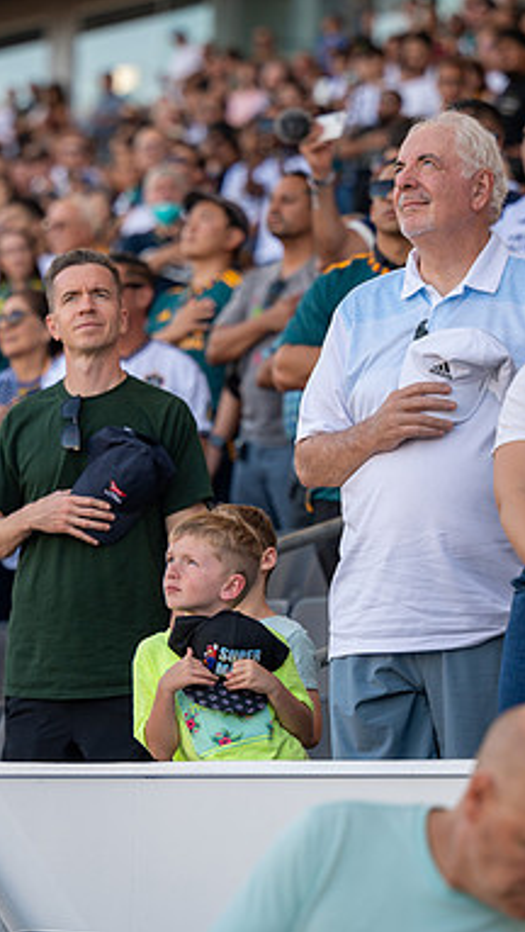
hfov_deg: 5.9
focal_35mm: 206
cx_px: 173
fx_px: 5088
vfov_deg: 10.5
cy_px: 467
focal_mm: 130
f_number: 2.8
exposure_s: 1/1000
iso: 320
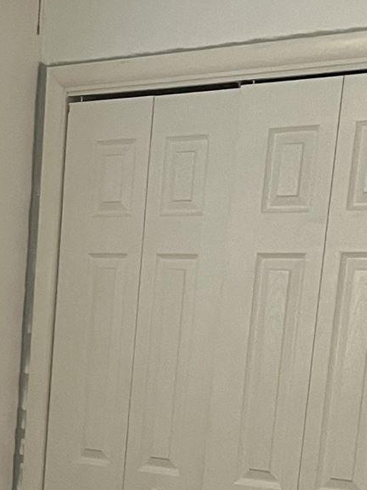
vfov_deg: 17.4
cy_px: 660
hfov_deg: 13.2
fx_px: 1485
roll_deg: -2.5
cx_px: -208
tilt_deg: -15.4
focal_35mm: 105
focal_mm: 5.1
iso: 320
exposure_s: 1/60
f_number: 1.6
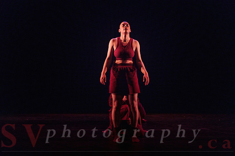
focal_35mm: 32
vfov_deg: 41.1
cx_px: 118
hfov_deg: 58.7
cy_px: 78
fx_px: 209
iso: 2000
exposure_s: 1/200
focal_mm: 32
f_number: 2.8
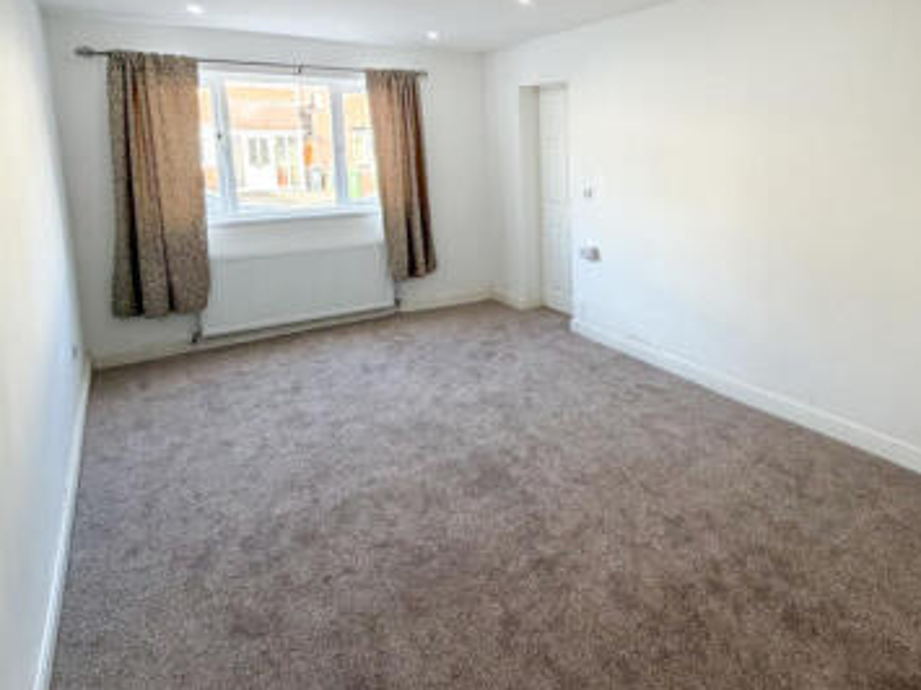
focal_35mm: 23
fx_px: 612
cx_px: 632
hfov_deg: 71.2
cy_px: 224
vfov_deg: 57.4
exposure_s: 1/120
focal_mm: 2.22
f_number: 2.2
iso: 200
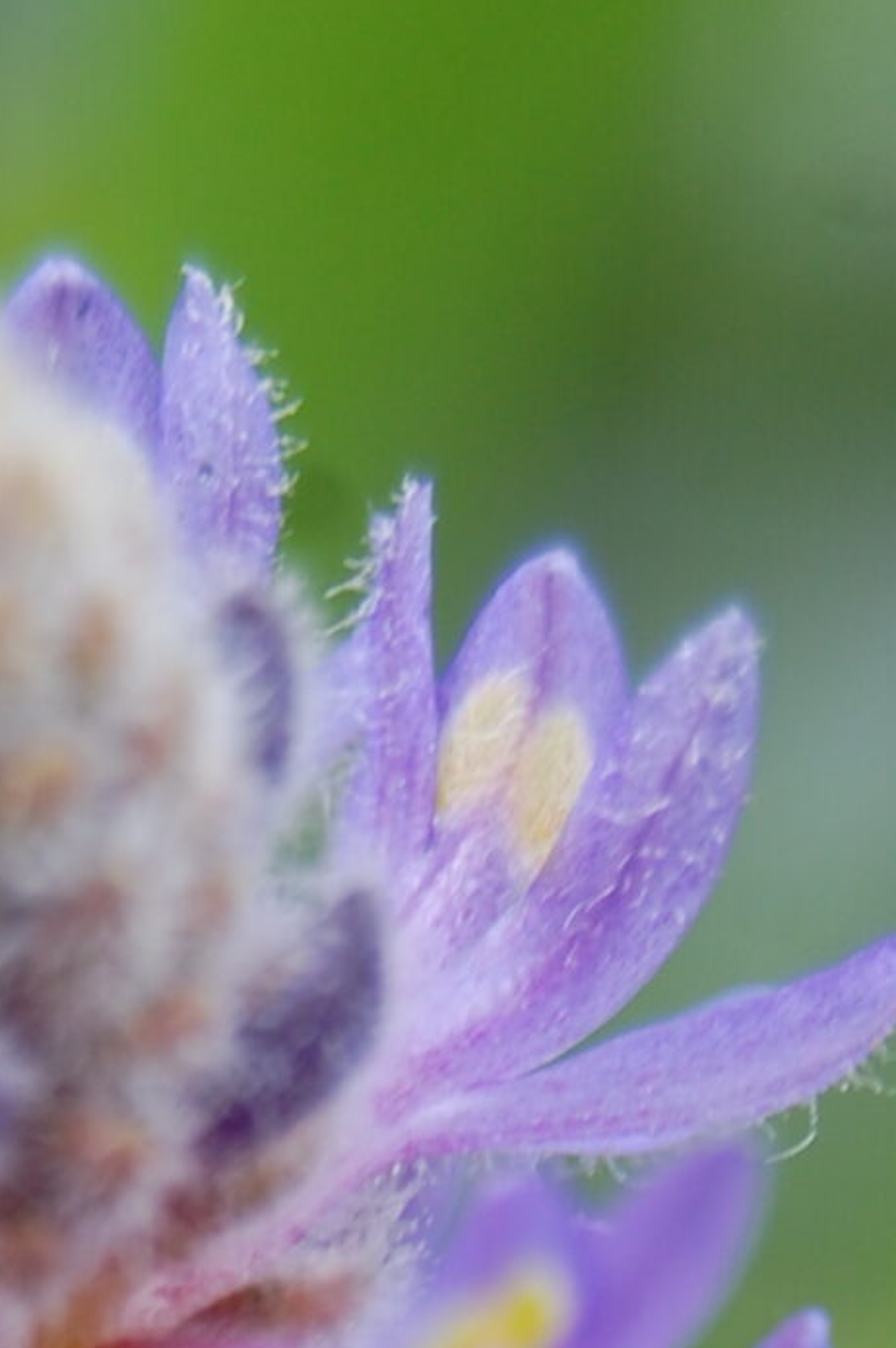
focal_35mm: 304
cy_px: 2060
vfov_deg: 6.7
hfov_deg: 4.5
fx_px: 11365
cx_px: 209
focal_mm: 55
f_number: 5.6
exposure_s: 1/125
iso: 200
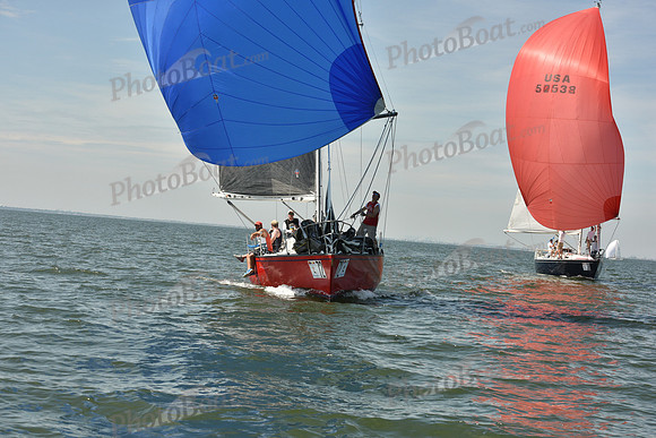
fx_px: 1276
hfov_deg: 28.8
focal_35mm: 70
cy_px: 219
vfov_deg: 19.5
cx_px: 328
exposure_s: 1/1000
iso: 320
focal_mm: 70
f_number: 10
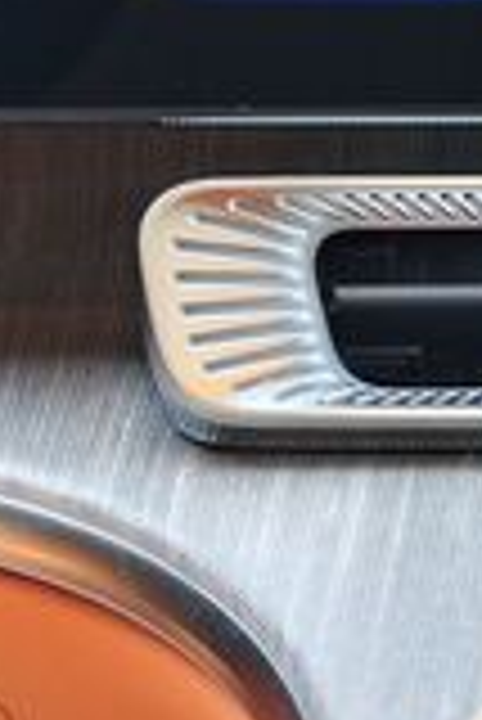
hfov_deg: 5.0
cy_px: 176
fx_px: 5330
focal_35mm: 266
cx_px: 1194
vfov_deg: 7.7
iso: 64
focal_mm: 19.9
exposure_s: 1/50
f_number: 2.39
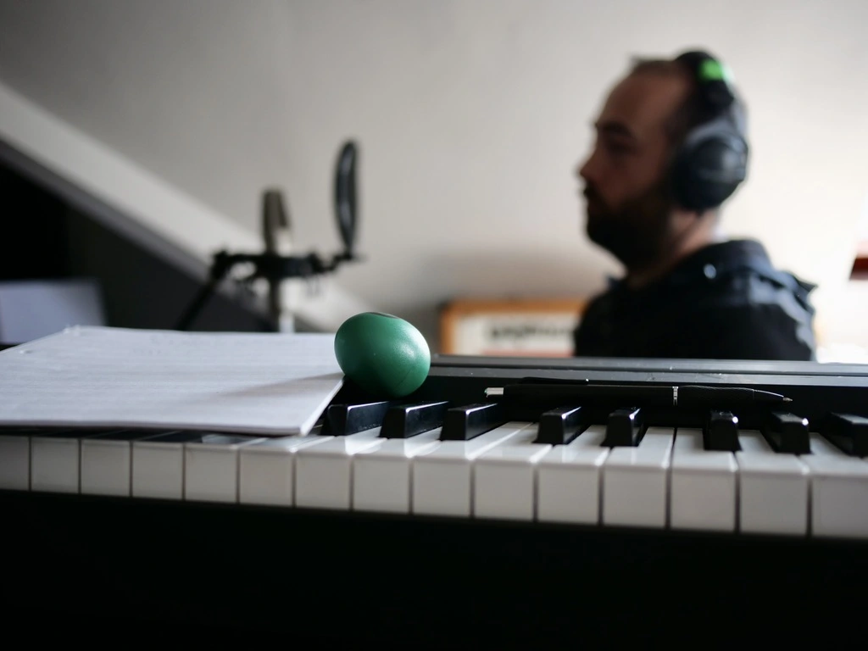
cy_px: 326
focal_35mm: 40
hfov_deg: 46.8
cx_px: 434
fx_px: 1003
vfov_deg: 36.0
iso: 200
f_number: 1.7
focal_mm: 20
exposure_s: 1/250
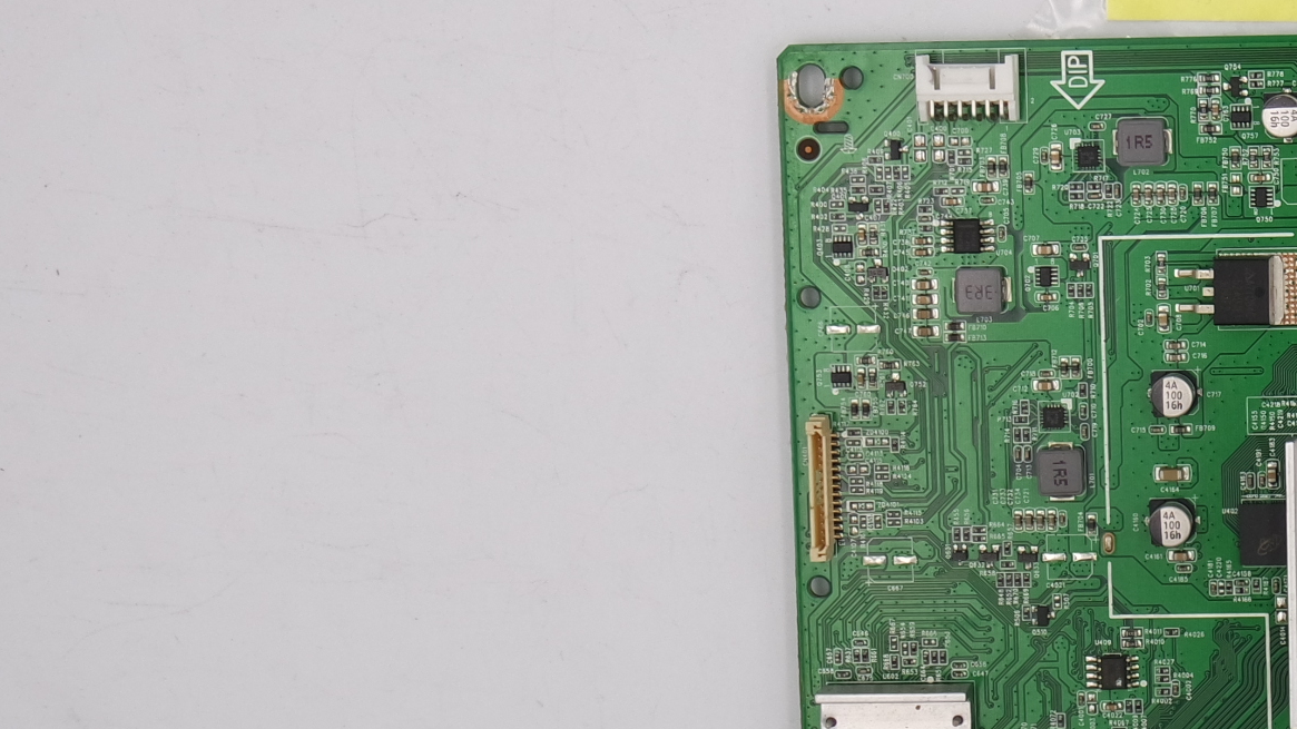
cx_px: 1440
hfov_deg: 20.5
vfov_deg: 12.2
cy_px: 280
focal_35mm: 99
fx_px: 3404
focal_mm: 14
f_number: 5.6
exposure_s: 1/100
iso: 160
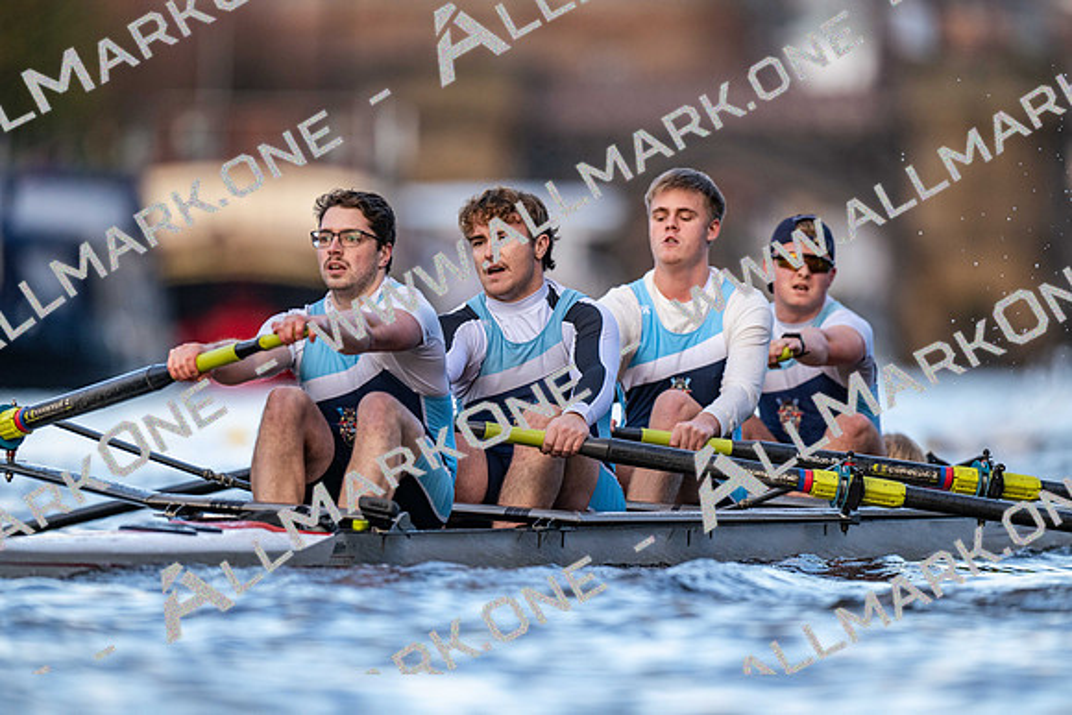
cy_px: 358
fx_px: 17870
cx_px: 536
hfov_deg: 3.4
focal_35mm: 600
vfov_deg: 2.3
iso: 1400
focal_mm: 600
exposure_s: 1/2500
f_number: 4
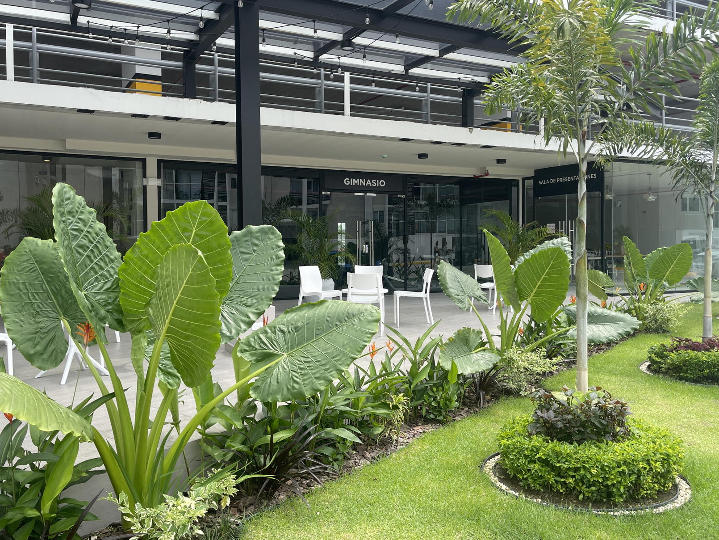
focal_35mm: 31
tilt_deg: -2.6
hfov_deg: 58.3
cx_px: 362
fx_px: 644
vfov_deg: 45.4
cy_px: 258
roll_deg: +0.5
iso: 32
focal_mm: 5.1
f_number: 1.6
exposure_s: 1/1011
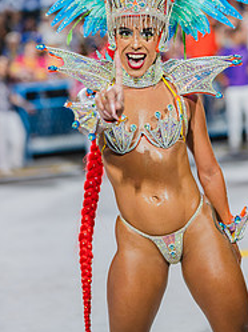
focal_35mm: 87
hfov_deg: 16.9
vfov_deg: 22.4
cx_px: 155
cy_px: 103
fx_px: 833
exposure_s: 1/1000
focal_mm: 50
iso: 800
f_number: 1.4
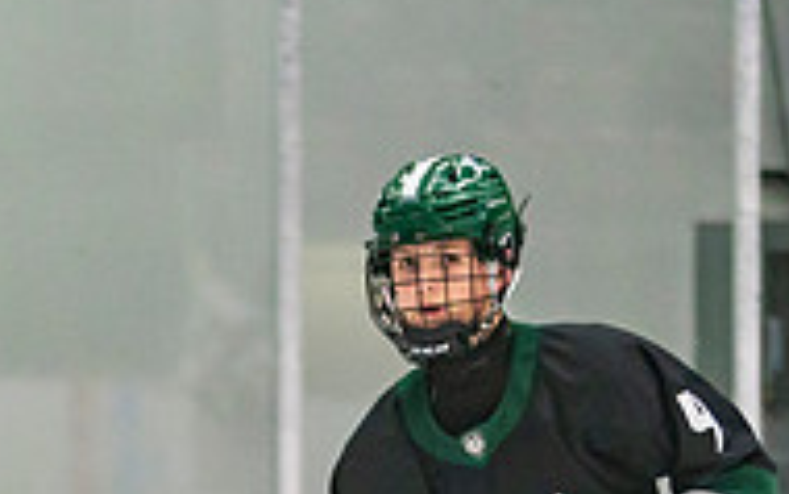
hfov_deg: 4.2
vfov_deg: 2.7
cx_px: 604
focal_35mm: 494
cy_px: 721
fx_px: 10629
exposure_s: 1/640
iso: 2000
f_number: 2.8
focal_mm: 110
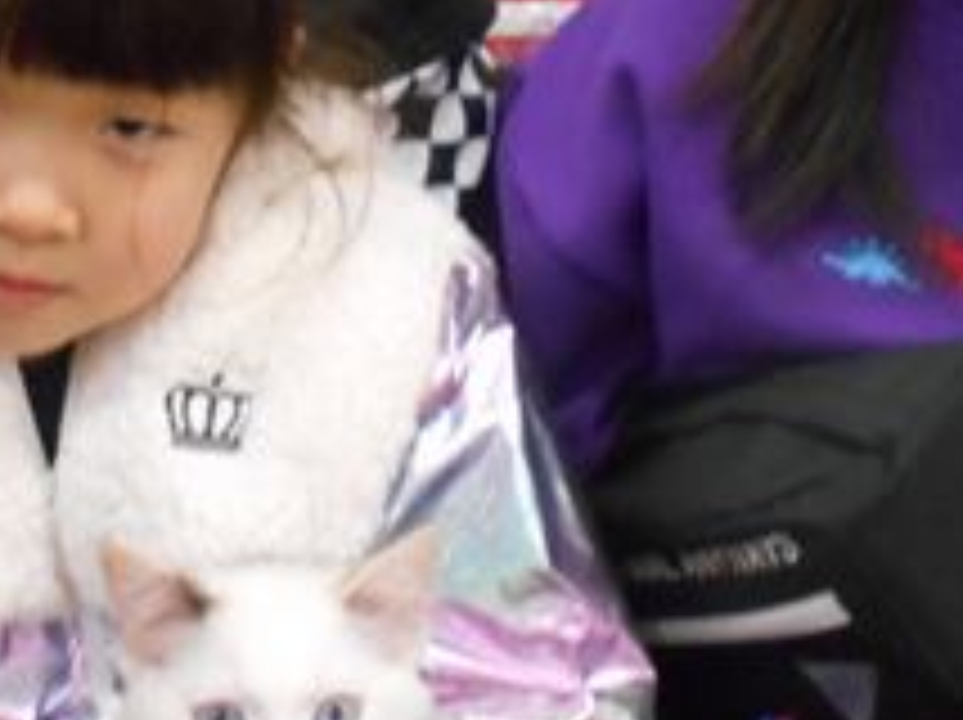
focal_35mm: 73
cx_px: 324
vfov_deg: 19.5
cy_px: -4
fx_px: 2029
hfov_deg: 26.6
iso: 800
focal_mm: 4.6
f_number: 3.2
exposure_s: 1/50
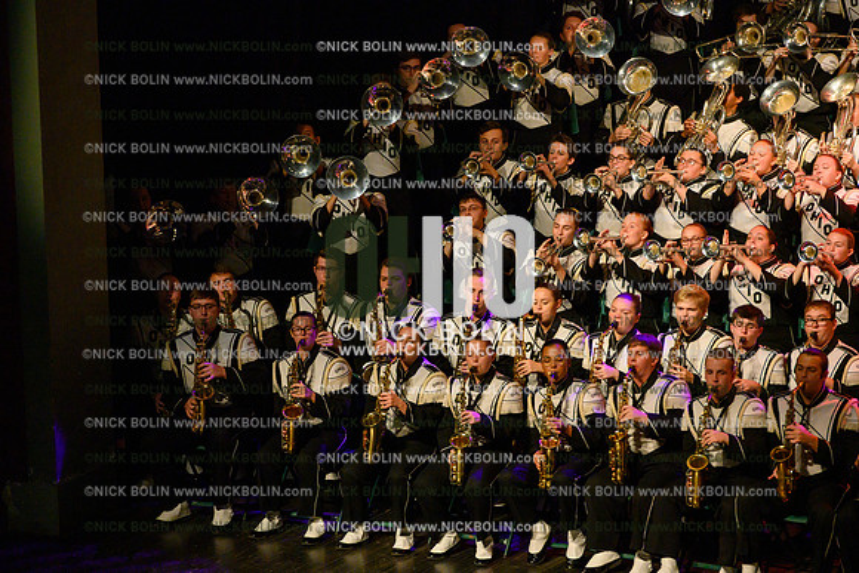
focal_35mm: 200
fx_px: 4773
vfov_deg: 6.9
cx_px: 430
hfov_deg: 10.3
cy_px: 286
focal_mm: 200
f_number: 4
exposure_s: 1/500
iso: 5000
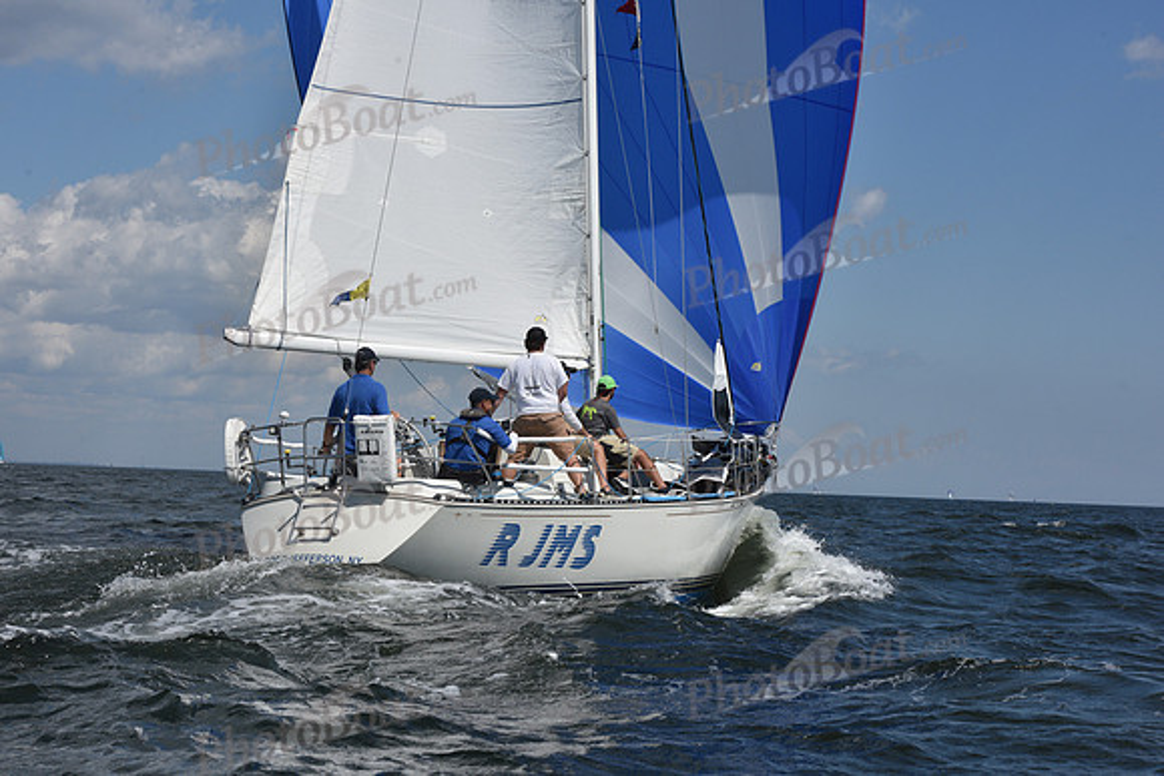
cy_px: 388
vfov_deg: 19.5
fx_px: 2264
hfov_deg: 28.8
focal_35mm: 70
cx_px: 582
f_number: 13
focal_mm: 70
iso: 320
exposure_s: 1/1250
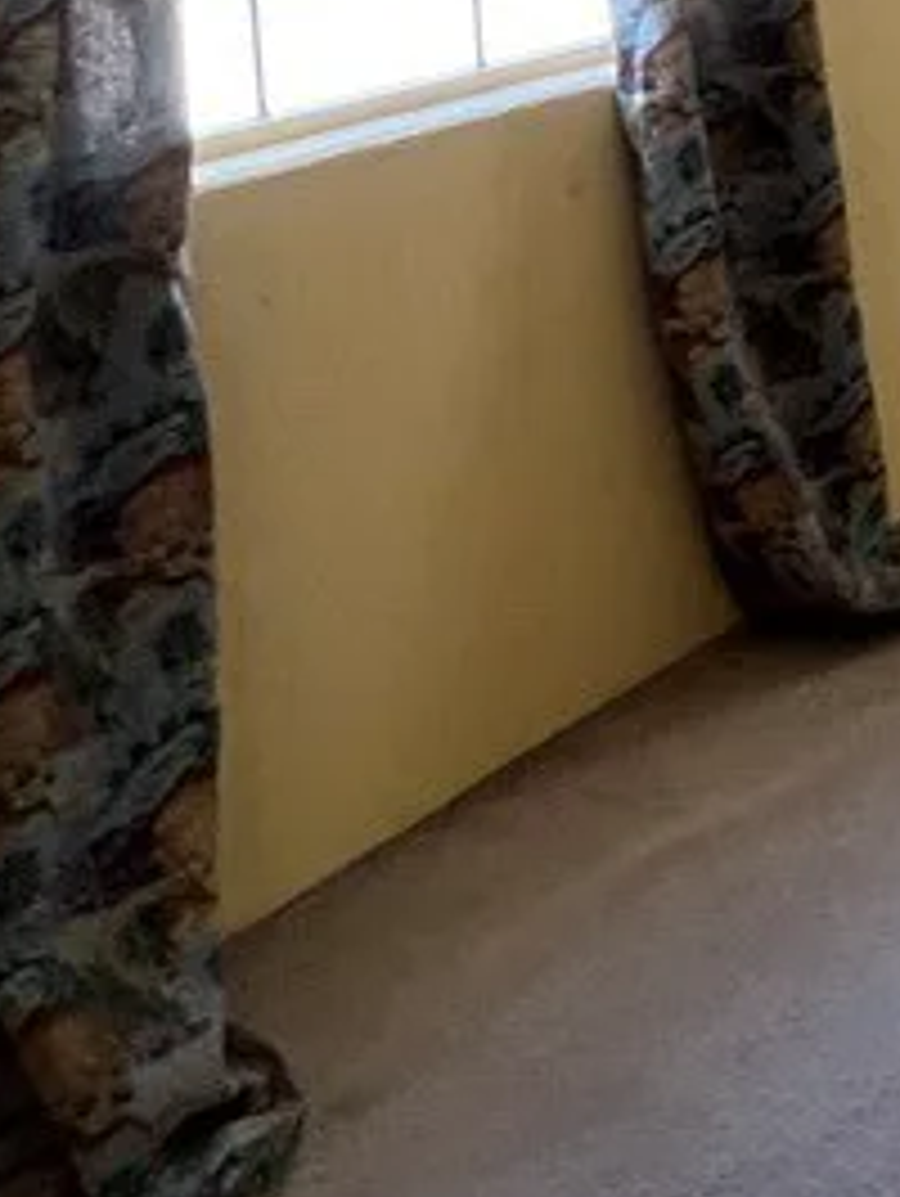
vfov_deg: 32.4
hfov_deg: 19.7
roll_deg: +0.1
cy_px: -194
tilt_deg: -3.9
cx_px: 1696
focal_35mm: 50
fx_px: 1731
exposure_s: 1/60
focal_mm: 1.57
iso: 250
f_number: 1.8
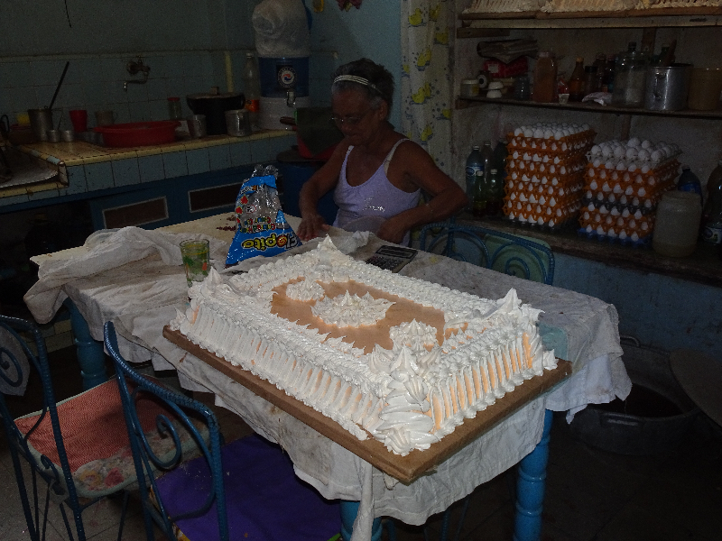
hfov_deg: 60.0
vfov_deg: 46.8
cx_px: 361
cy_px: 270
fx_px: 626
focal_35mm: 30
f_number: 4
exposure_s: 1/30
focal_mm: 5.09
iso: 200
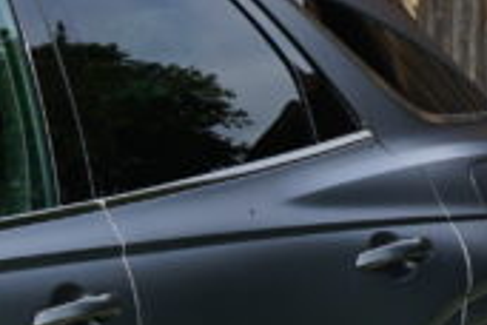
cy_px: 446
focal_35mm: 275
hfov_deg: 7.2
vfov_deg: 5.0
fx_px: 3720
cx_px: -550
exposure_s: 1/100
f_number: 9
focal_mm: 46
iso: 100
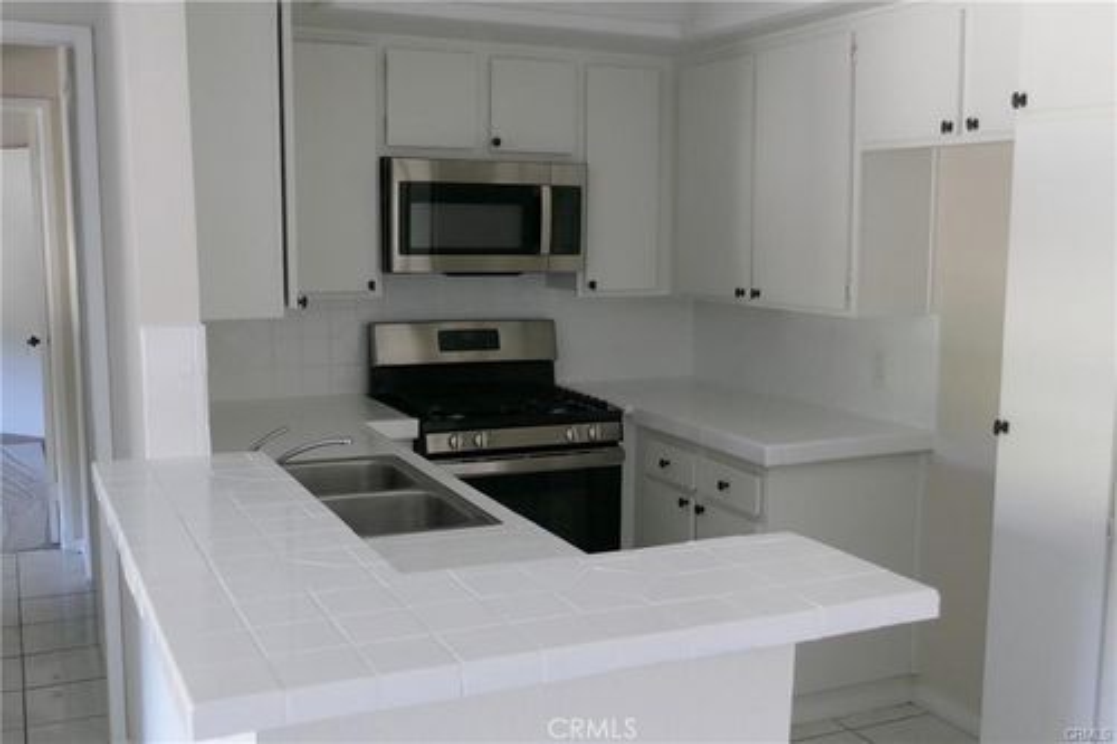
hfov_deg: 51.9
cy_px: 372
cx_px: 558
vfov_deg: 35.9
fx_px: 1148
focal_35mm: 37
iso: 1600
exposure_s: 1/125
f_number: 2.8
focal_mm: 9.1
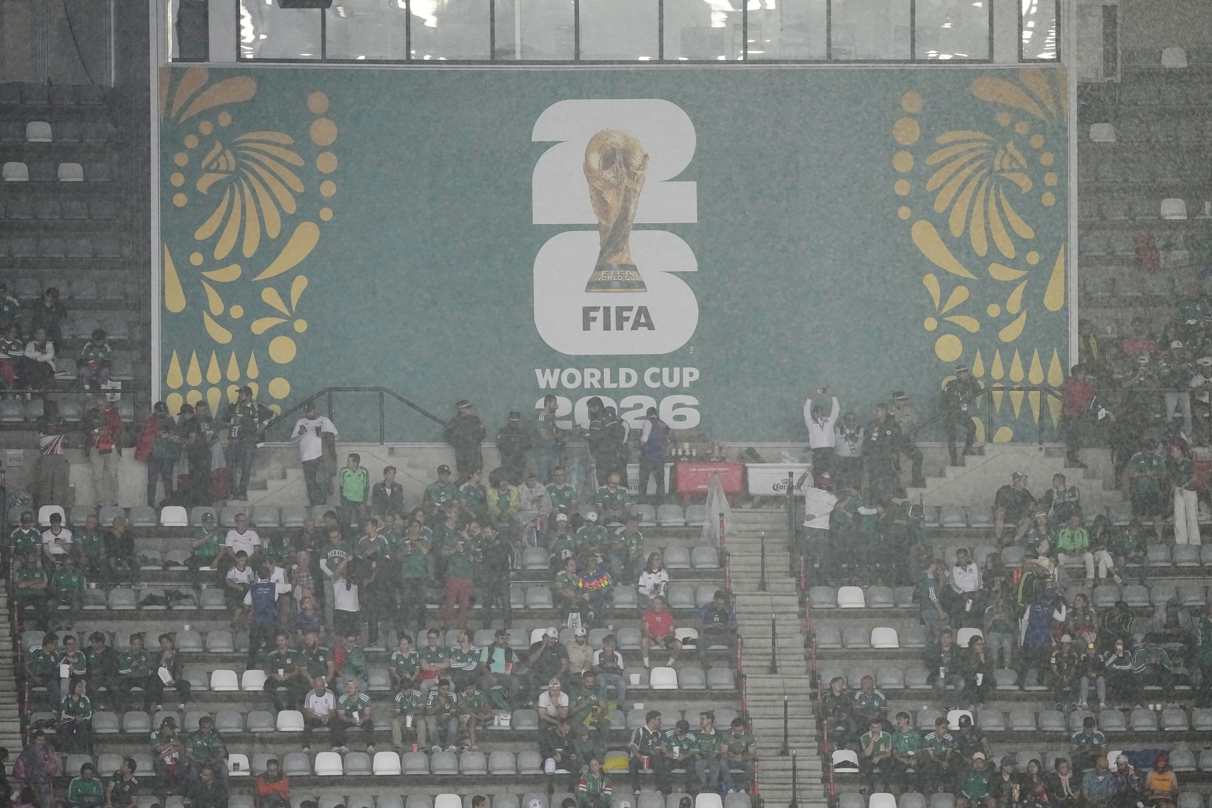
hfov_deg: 5.2
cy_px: 404
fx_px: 13466
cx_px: 606
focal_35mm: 400
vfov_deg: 3.4
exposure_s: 1/2000
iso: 3200
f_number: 3.5
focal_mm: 400
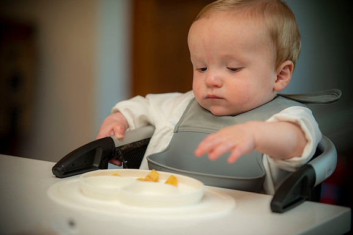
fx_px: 1421
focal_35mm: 145
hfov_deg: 14.2
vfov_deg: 9.5
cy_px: 118
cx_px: 176
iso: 125
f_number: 2.8
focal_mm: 145
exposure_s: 1/50
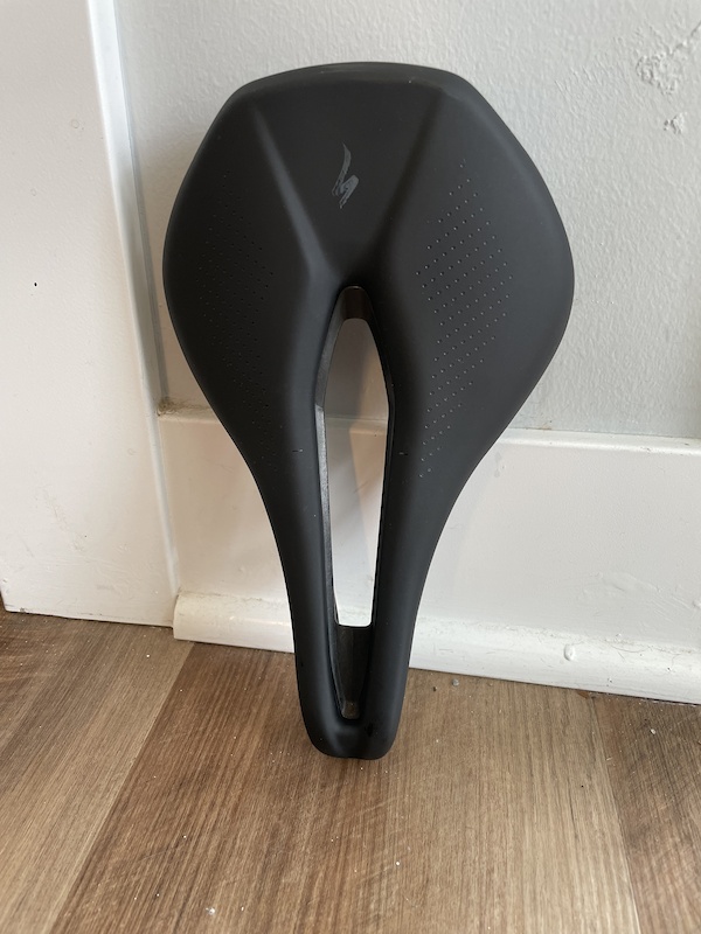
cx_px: 350
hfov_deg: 53.1
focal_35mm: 26
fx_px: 702
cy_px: 467
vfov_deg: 67.3
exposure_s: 1/59
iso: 80
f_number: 1.6
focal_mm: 4.2
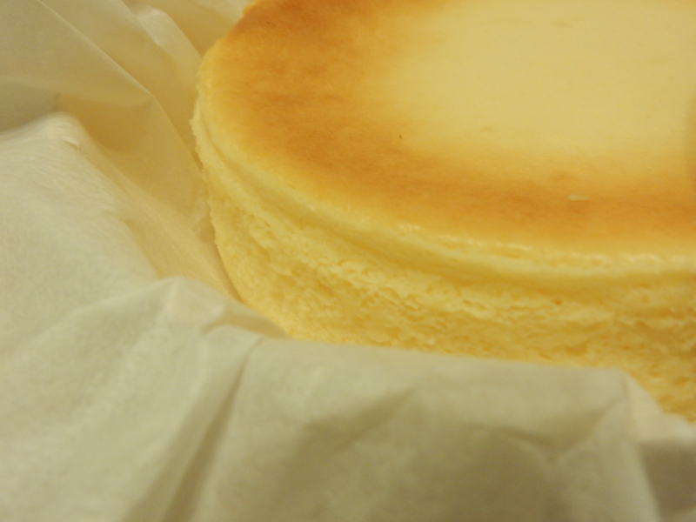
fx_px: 724
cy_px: 261
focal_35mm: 36
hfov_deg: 51.4
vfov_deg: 39.7
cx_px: 348
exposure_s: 1/20
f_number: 4
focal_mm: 6.4
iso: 400
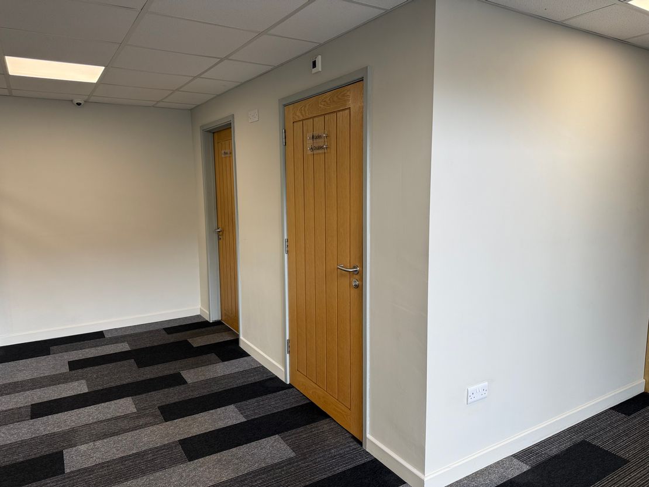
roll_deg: +0.5
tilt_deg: -7.7
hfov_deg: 71.6
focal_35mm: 24
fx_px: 450
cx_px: 324
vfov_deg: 56.8
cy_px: 244
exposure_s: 1/138
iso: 50
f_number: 1.78
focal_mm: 6.76
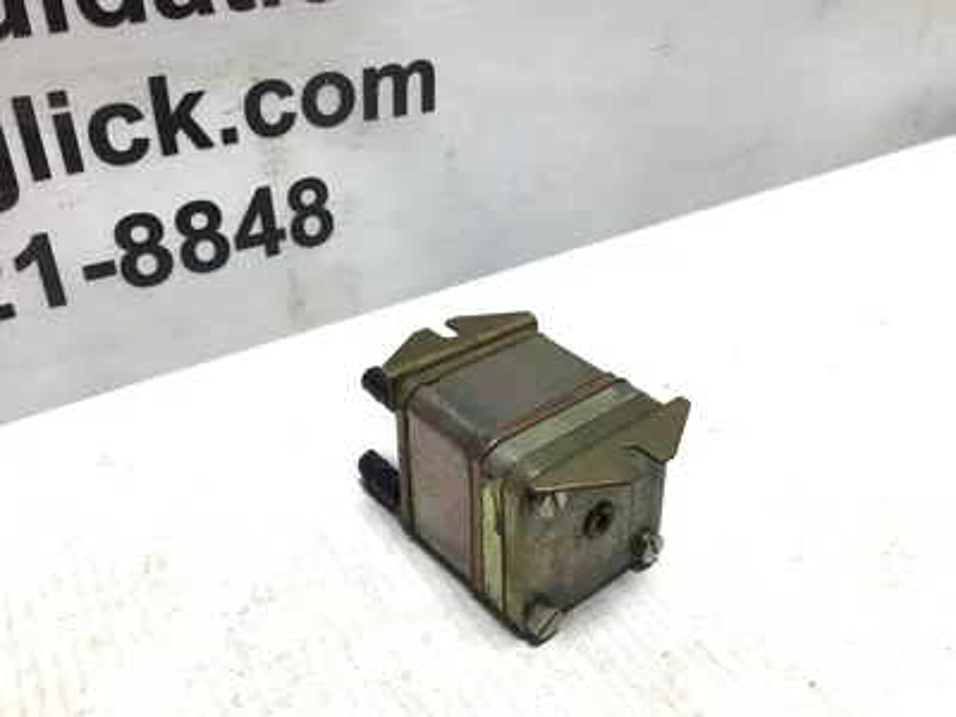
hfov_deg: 58.4
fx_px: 856
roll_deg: +0.5
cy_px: 358
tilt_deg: -33.4
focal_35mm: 31
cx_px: 478
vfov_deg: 45.4
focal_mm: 3.3
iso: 32
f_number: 2.4
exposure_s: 1/120
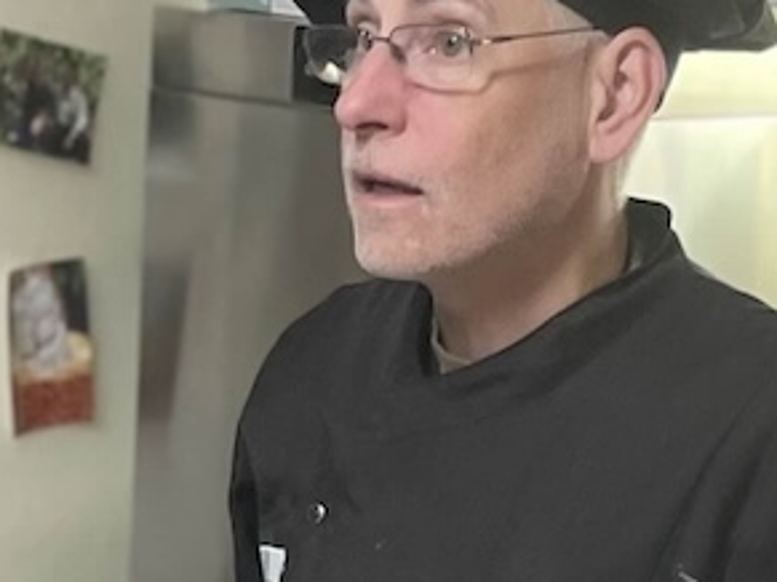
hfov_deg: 13.6
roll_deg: -1.7
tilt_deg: -11.8
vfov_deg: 10.2
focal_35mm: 144
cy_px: 569
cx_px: 71
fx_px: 3231
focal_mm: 4.2
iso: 160
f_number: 1.6
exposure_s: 1/50
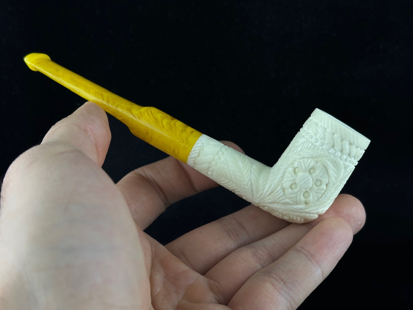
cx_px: 206
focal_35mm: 48
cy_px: 155
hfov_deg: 39.7
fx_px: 573
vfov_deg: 30.3
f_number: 1.78
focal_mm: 6.86
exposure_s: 1/546
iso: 64
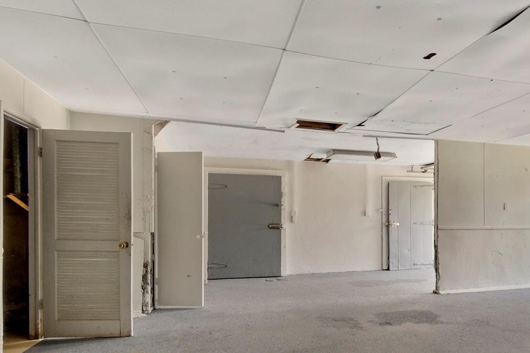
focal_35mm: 28
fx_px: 412
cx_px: 382
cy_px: 222
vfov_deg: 45.9
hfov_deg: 62.6
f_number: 5
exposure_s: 1/60
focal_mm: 12
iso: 320
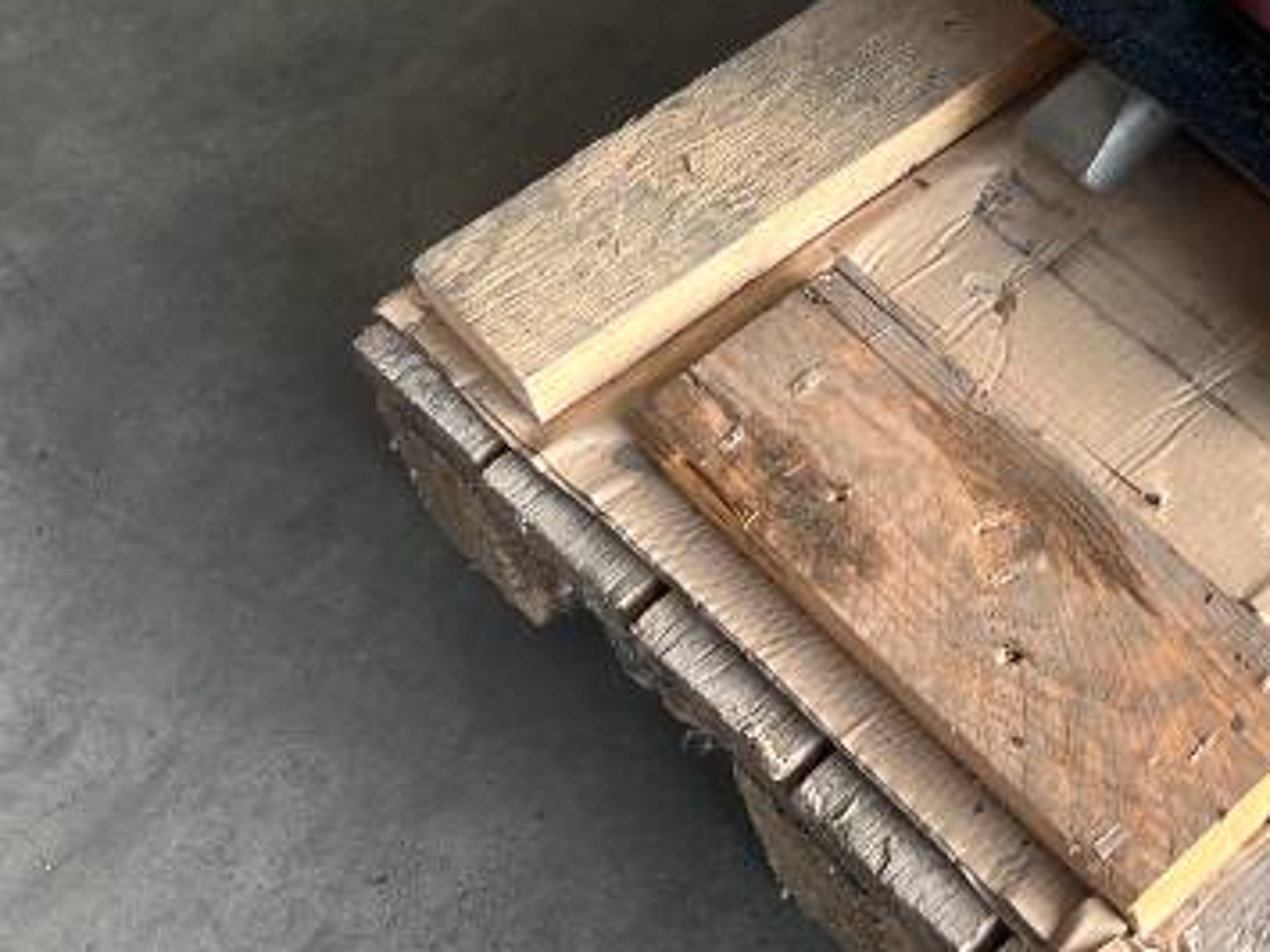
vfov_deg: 18.1
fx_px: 2751
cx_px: 1603
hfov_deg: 23.3
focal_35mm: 75
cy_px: -333
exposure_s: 1/121
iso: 64
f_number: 1.5
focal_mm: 5.7
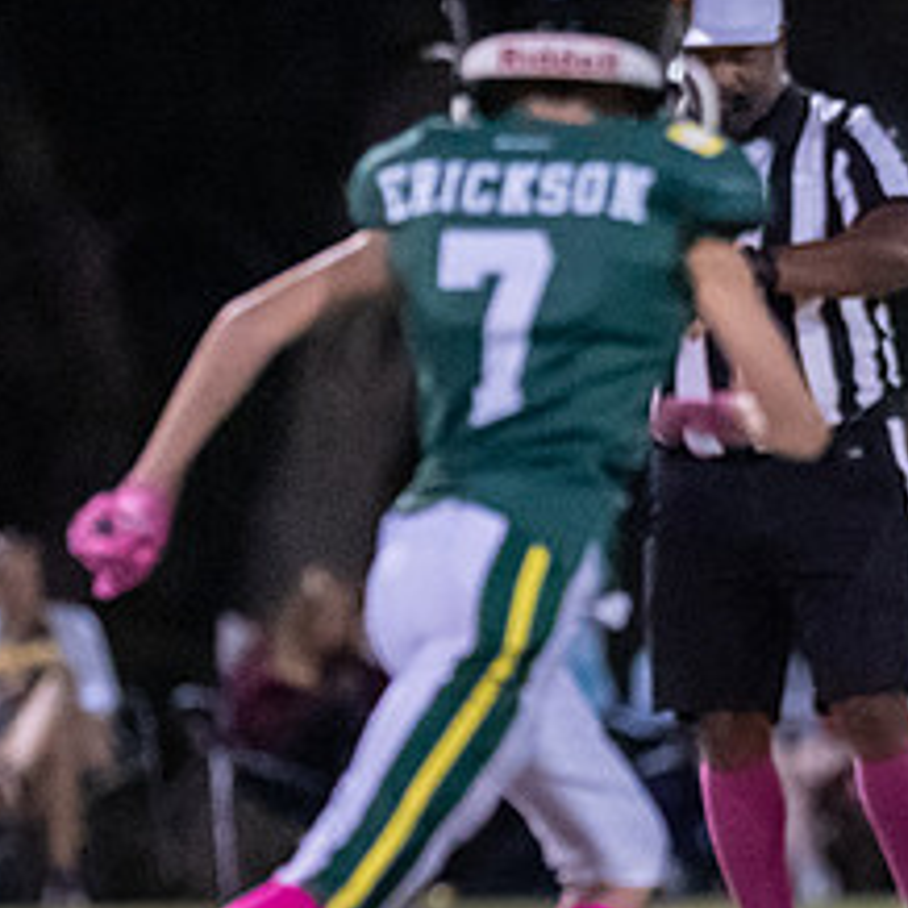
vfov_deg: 2.4
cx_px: 1293
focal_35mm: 724
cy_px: 797
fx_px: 21486
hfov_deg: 2.4
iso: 4000
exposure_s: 1/1000
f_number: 1.8
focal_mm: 135
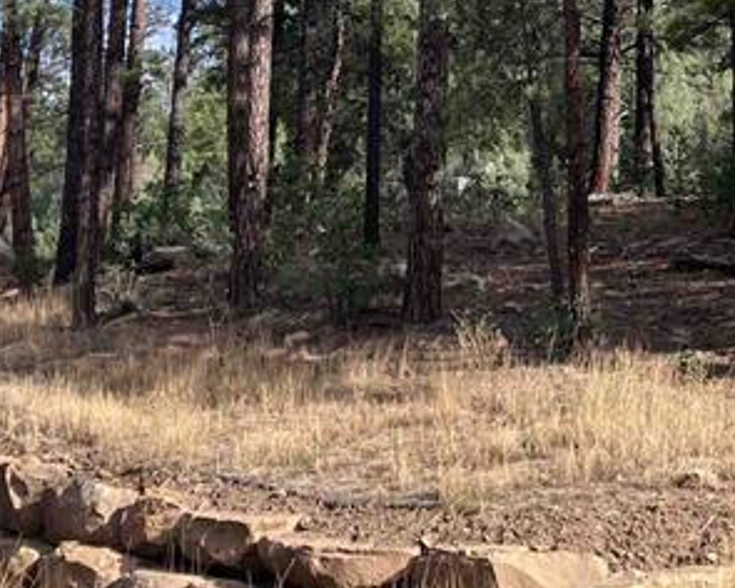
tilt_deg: +9.6
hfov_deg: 20.1
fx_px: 2067
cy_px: -10
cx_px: 508
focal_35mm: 95
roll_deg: -1.4
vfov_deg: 15.9
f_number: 1.8
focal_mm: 3.99
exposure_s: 1/972
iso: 32
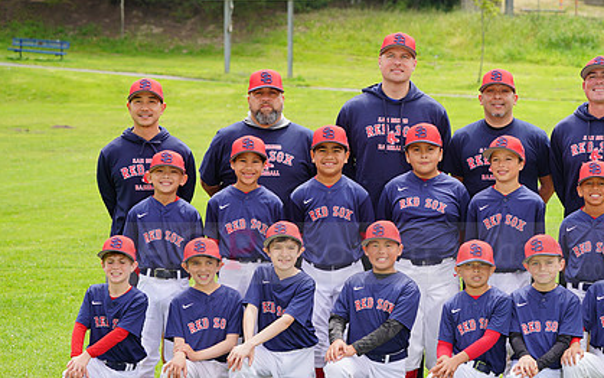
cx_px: 368
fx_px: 2321
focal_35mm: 141
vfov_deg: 9.3
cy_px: 242
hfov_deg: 14.8
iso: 100
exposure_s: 1/250
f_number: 6.3
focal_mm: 100
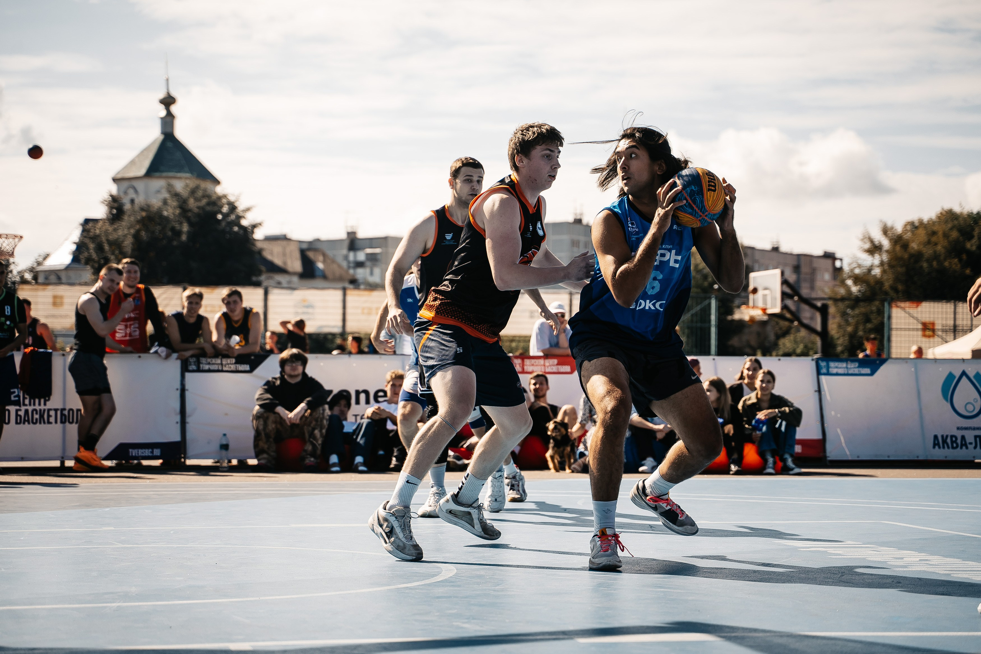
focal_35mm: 77
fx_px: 2092
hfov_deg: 26.4
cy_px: 327
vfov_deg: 17.8
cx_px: 490
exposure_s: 1/1600
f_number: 3.5
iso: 100
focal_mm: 75
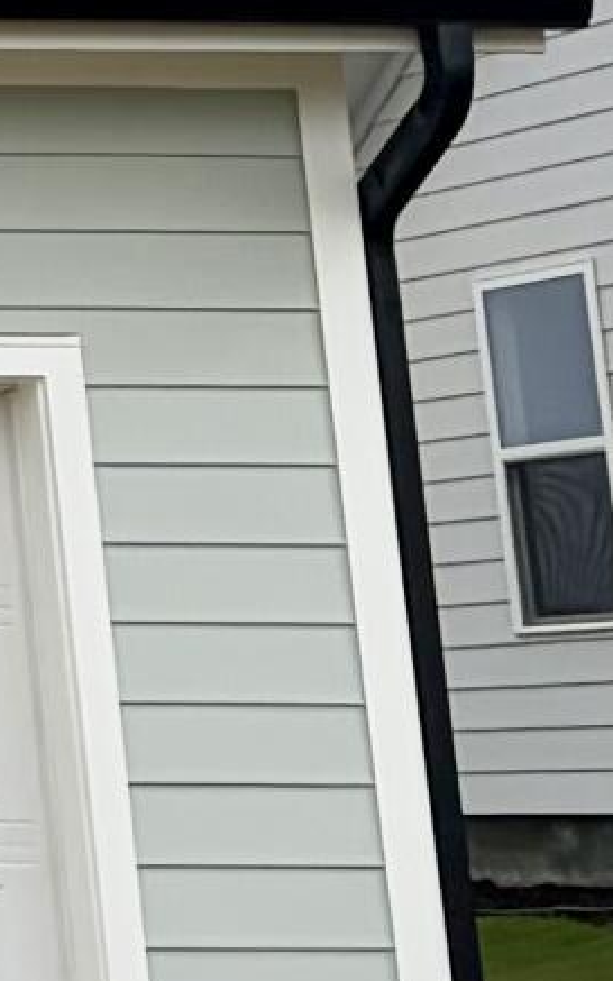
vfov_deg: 10.7
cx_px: -2142
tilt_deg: +14.7
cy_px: -447
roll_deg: +0.4
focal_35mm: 189
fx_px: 5054
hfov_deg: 5.6
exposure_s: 1/4950
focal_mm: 5.96
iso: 64
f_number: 1.6
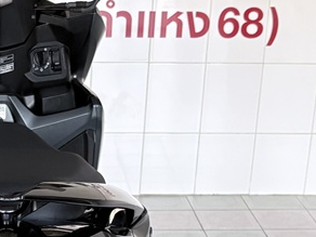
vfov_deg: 12.6
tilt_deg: -23.6
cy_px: 299
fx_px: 1041
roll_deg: -0.1
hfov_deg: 16.9
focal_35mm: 114
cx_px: -2
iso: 200
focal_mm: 5.96
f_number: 1.6
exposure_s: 1/60
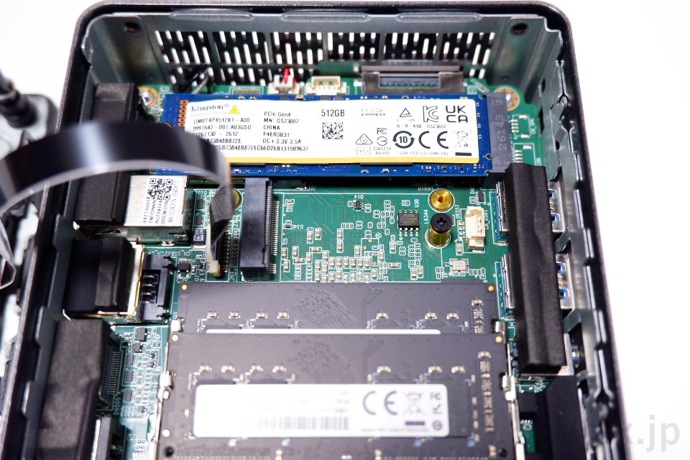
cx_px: 345
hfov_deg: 50.7
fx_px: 728
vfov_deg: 35.1
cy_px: 230
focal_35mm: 38
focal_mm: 25.6
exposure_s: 1/52
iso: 1000
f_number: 4.4
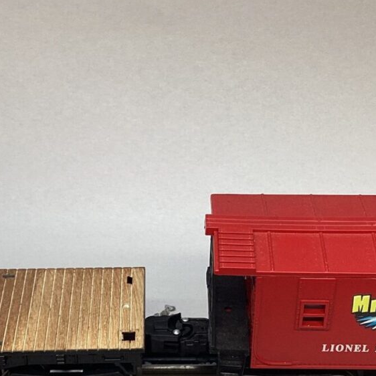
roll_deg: -0.3
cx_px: 179
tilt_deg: -36.4
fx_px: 959
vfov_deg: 22.0
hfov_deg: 22.2
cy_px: 268
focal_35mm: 78
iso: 32
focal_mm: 3.3
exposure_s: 1/120
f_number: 2.4
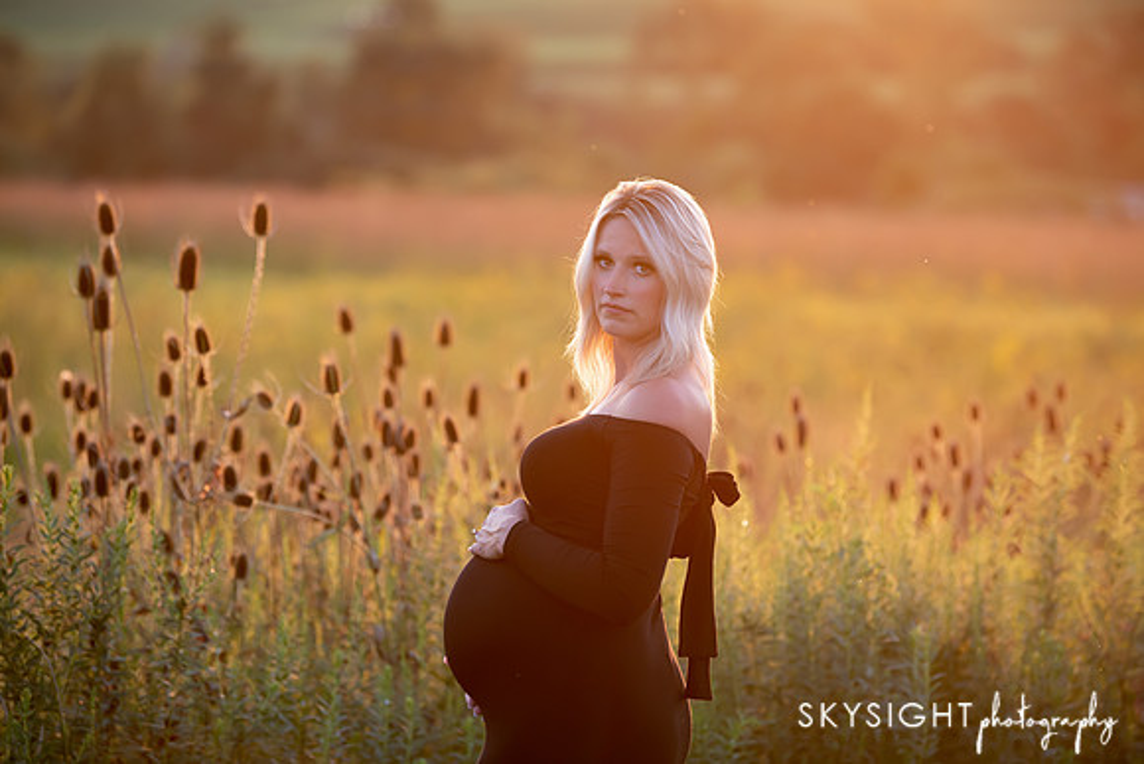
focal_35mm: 135
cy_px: 382
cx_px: 572
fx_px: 4291
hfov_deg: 15.2
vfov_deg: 10.2
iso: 500
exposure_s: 1/800
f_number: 3.2
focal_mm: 135
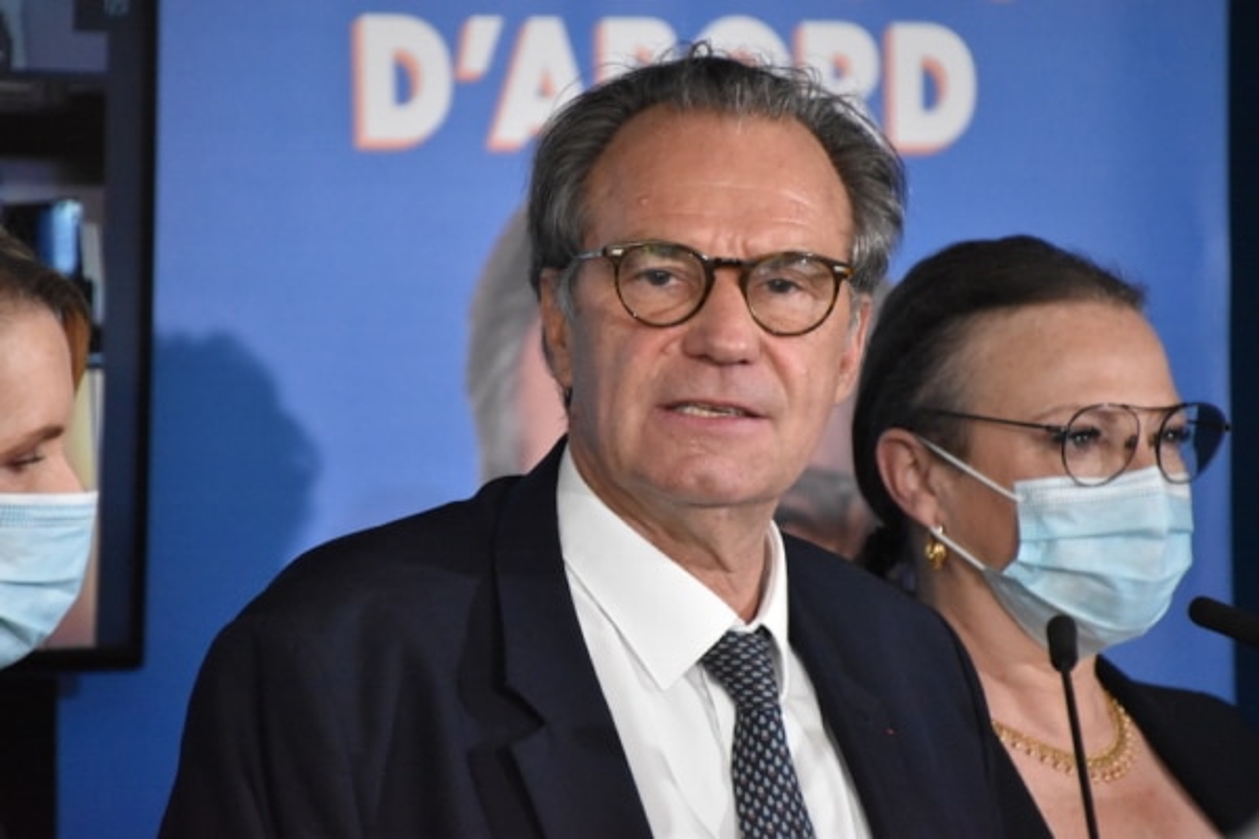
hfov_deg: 5.3
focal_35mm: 390
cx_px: 630
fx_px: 13638
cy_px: 420
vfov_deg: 3.5
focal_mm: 260
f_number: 6.3
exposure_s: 1/400
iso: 6400
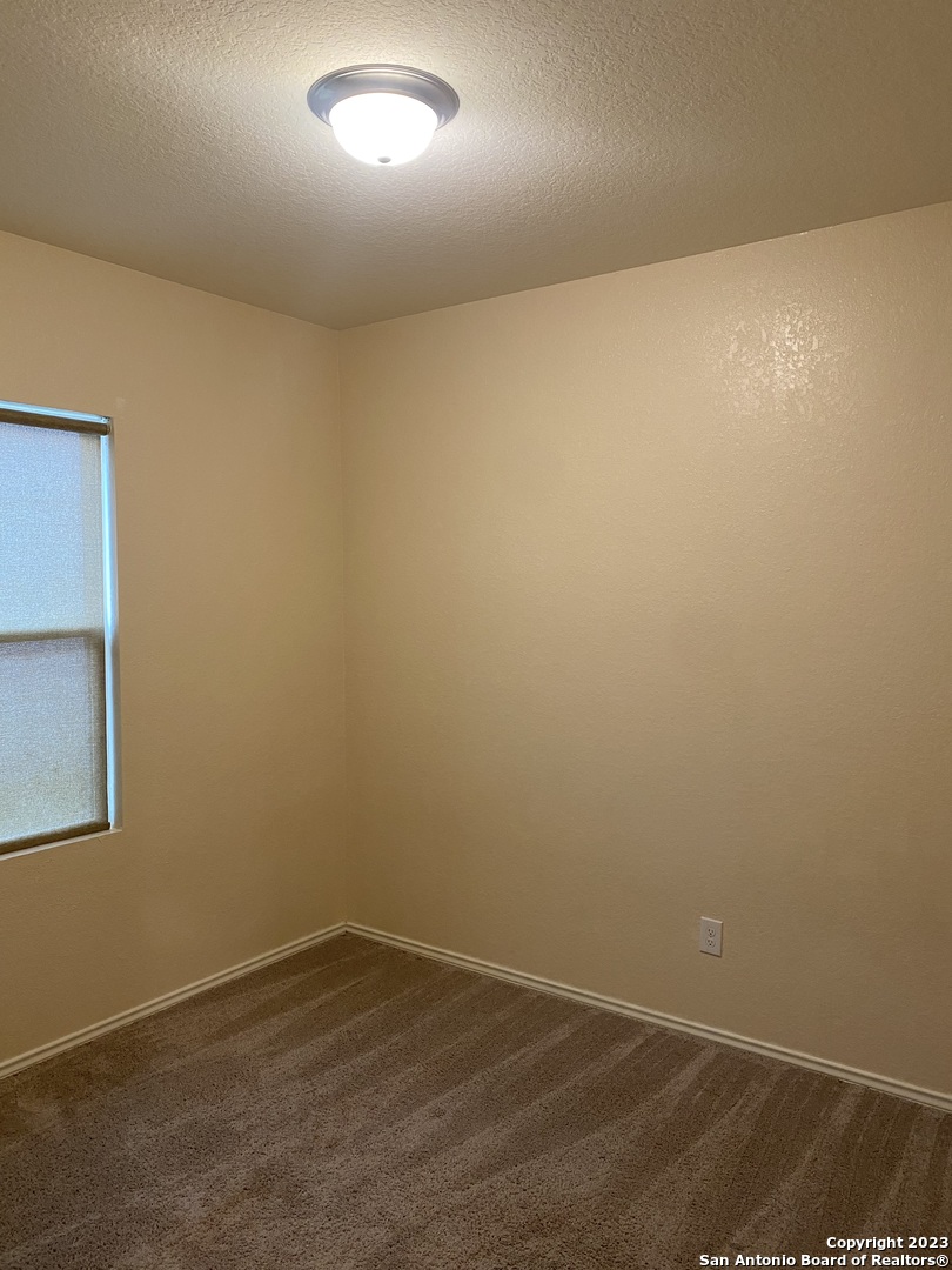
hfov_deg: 53.1
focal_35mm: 26
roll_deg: +0.0
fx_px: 953
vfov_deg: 67.3
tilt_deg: -2.2
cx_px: 476
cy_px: 635
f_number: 1.8
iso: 160
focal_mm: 4.25
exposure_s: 1/60
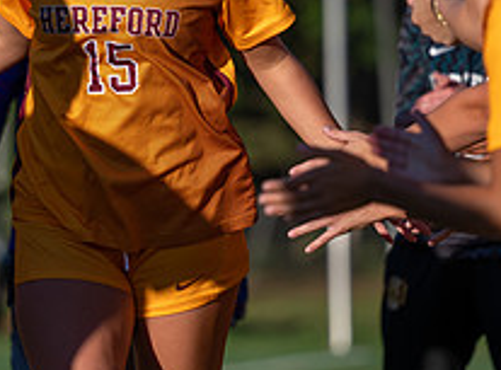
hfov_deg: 4.4
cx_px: 88
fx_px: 6537
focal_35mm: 454
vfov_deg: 3.2
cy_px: 81
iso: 80
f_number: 2.8
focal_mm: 135
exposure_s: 1/2000
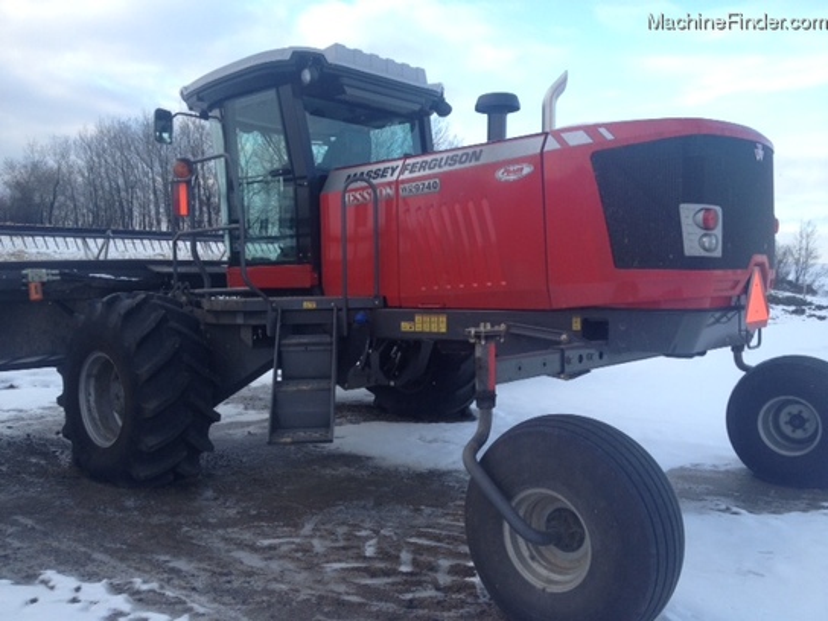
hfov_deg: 52.6
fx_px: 837
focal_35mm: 35
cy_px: 310
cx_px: 414
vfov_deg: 40.7
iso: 50
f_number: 2.4
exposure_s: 1/279
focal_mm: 4.28
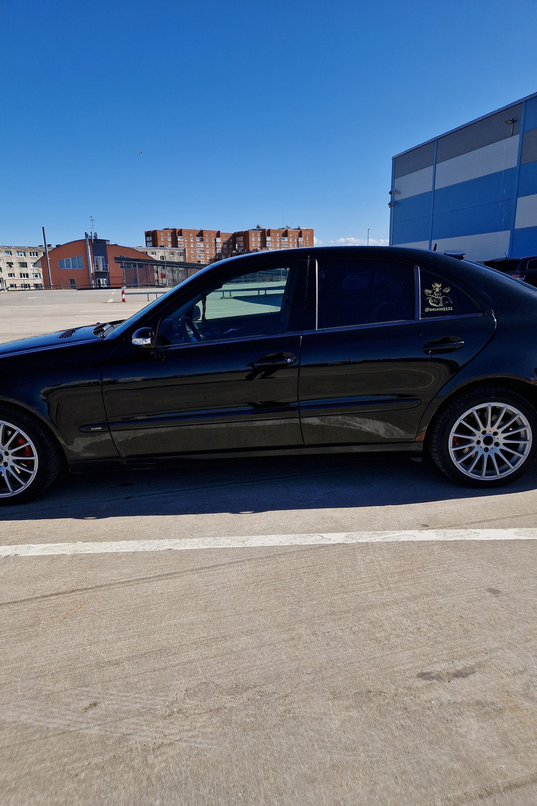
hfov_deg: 53.1
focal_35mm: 24
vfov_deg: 73.7
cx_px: 283
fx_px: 537
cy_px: 404
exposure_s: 1/3112
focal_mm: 5.4
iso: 50
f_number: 1.8
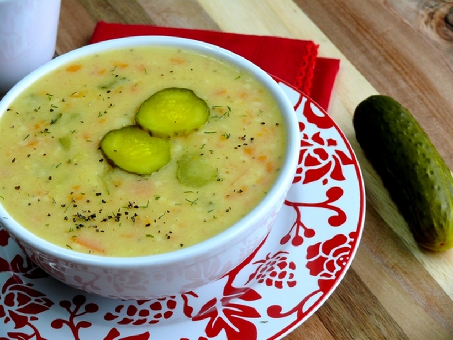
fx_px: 1426
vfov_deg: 13.6
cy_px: 170
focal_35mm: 109
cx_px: 226
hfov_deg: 18.0
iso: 100
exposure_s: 1/100
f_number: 3.6
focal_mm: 23
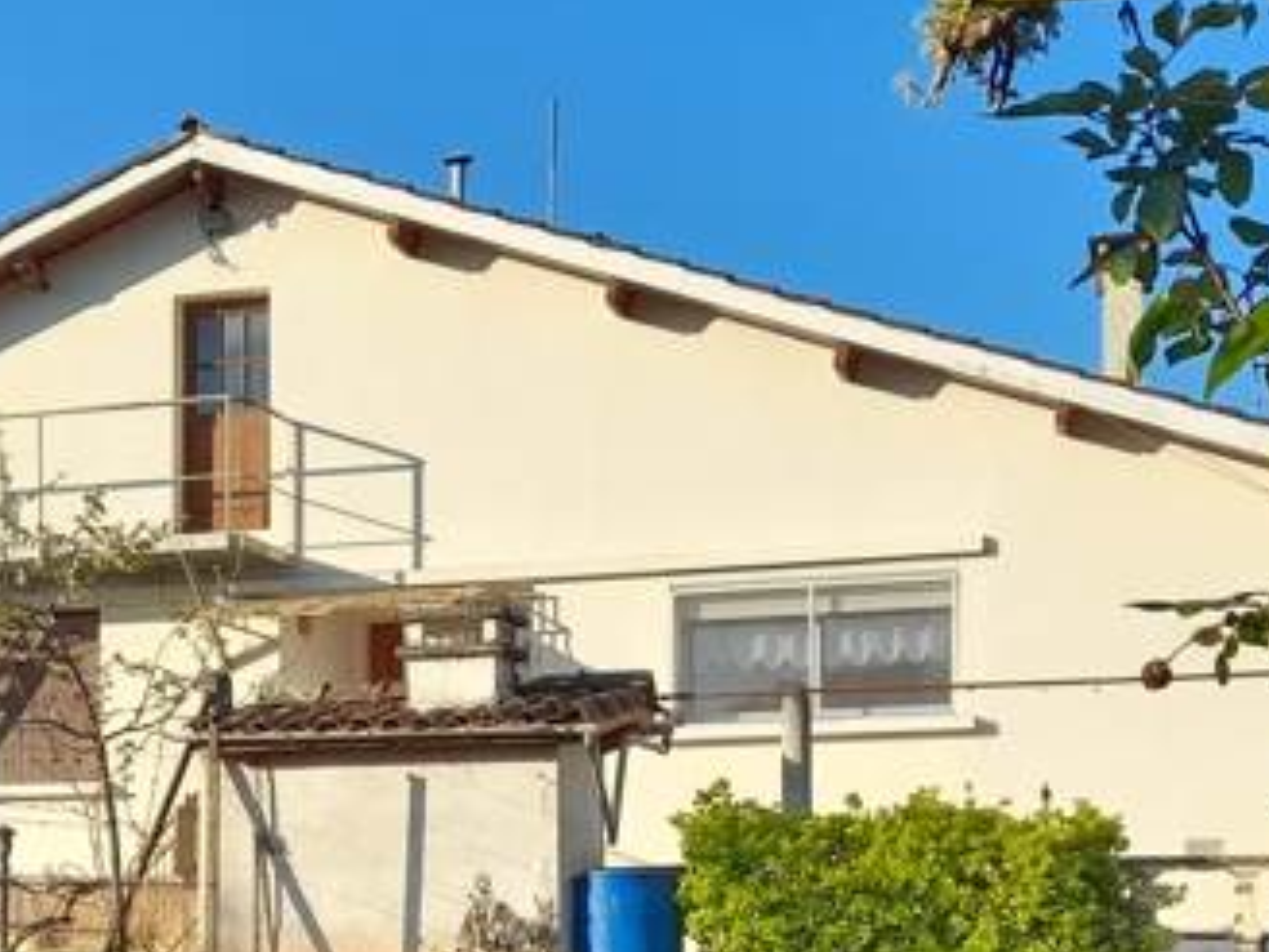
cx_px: 522
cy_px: 898
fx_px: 2236
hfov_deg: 31.6
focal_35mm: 61
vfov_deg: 23.3
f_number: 2
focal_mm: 4.6
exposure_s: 1/473
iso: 20
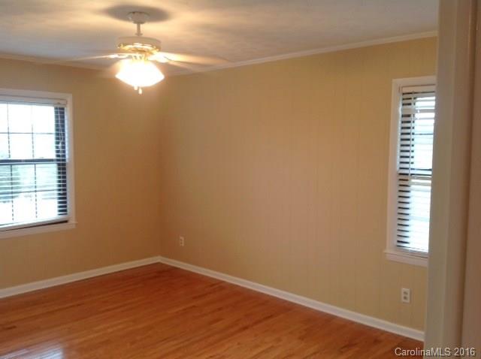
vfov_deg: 40.6
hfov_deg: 52.7
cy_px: 180
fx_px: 486
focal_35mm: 35
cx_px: 240
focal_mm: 4.28
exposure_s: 1/15
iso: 50
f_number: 2.4
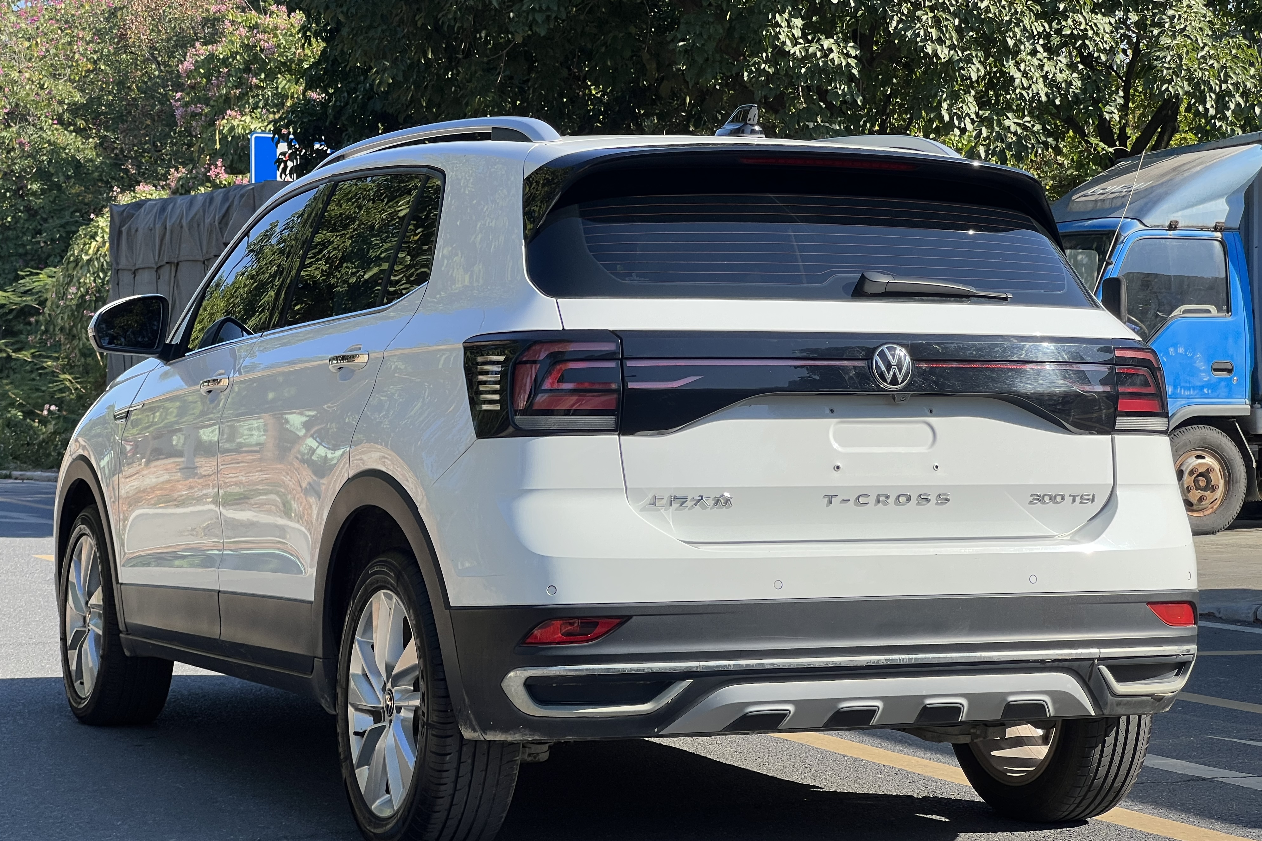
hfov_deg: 25.1
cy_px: 410
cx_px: 634
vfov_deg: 16.9
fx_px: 2839
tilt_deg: +1.3
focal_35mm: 81
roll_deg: -0.2
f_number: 2.8
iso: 32
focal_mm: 9
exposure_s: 1/405
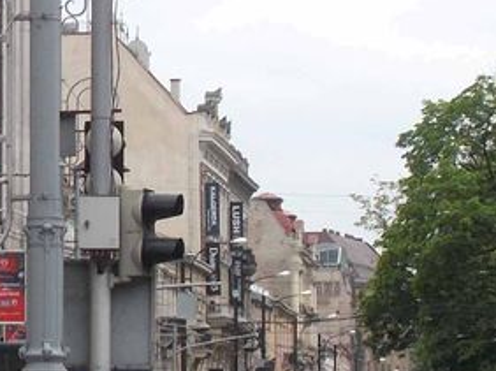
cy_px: 107
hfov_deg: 8.2
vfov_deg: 6.2
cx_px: -83
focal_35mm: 240
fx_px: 3436
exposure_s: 1/125
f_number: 5.3
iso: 80
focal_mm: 11.8
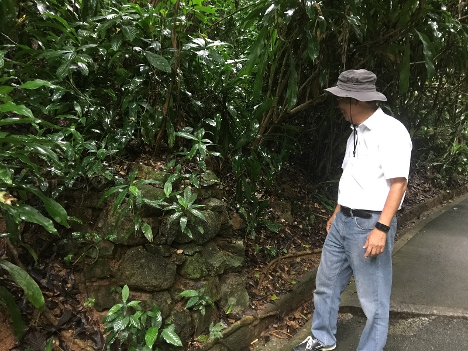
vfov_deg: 48.2
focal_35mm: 29
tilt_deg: +1.0
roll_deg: -7.8
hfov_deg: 61.7
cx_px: 234
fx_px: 392
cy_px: 176
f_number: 2.2
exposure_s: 1/8
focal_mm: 4.15
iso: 125
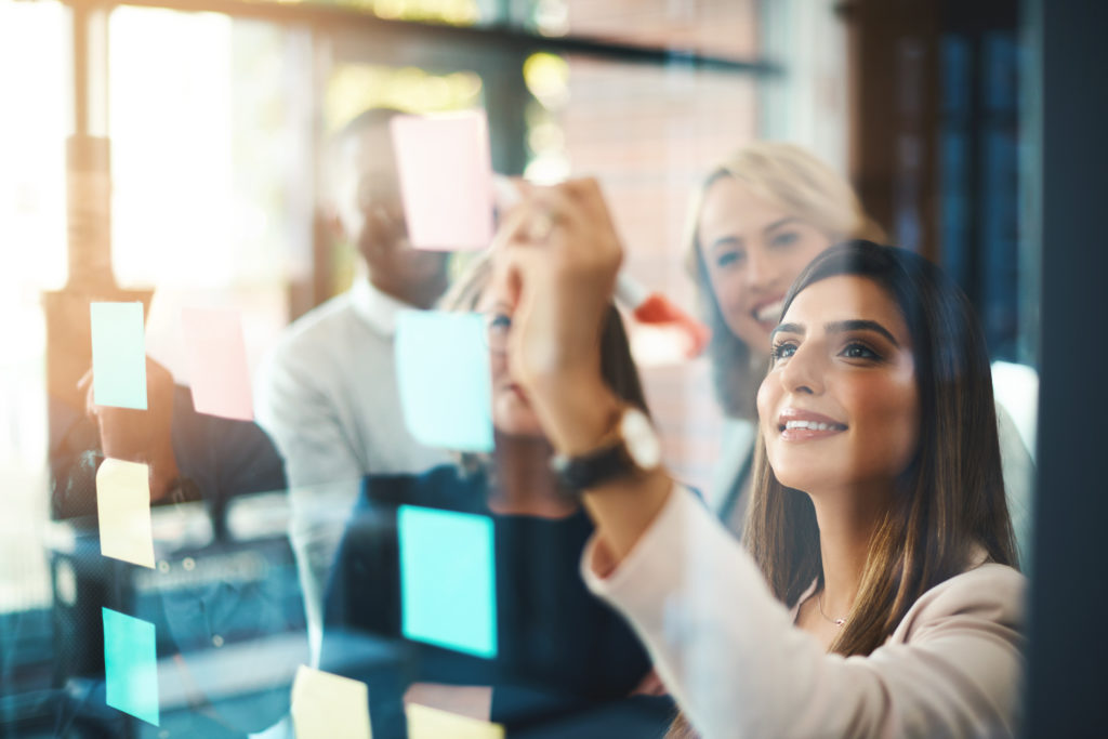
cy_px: 370
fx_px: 1539
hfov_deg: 39.6
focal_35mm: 50
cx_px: 554
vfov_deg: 27.0
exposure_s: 1/200
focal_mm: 50
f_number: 1.8
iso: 160
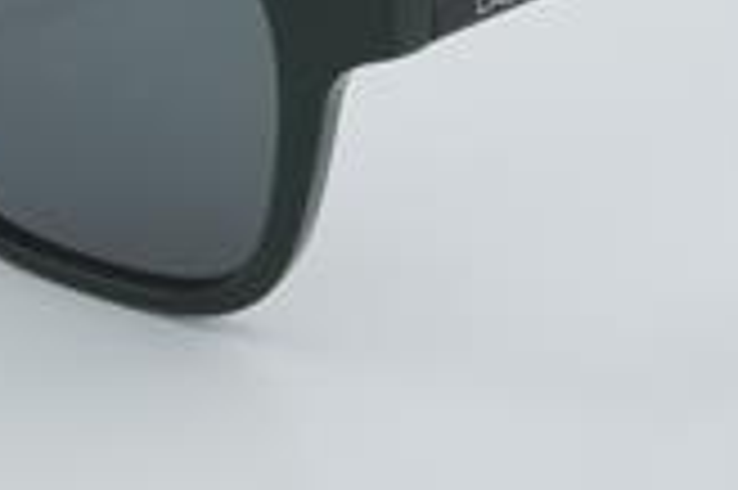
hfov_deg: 12.5
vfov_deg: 8.3
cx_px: 184
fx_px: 3363
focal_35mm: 164
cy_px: -58
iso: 100
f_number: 32
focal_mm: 45
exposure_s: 1/4
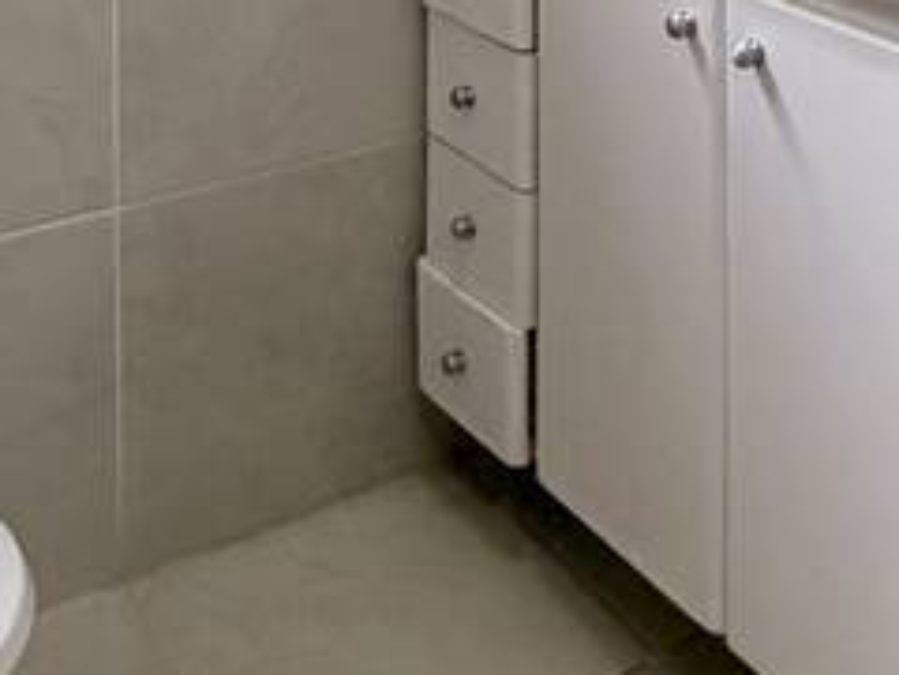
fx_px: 1636
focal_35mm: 63
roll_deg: -0.2
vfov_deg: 19.5
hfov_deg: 30.6
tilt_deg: -3.6
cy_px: -409
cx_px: 558
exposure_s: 1/120
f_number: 2.2
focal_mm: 2.22
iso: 200
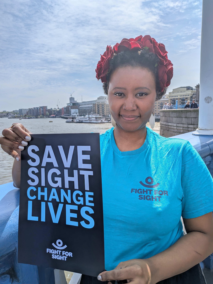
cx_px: 106
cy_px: 142
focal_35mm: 24
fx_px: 197
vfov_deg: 71.6
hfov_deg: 56.8
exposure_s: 1/3125
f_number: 1.7
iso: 27
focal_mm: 4.53
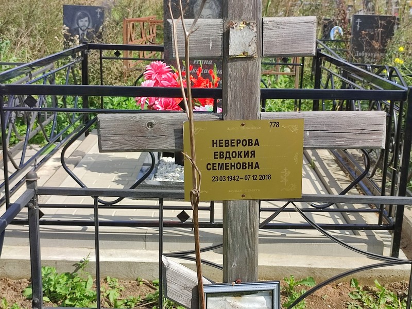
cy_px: 154
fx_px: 298
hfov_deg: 69.4
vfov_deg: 54.9
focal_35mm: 25
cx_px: 206
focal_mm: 6.04
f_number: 1.9
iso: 50
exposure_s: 1/604
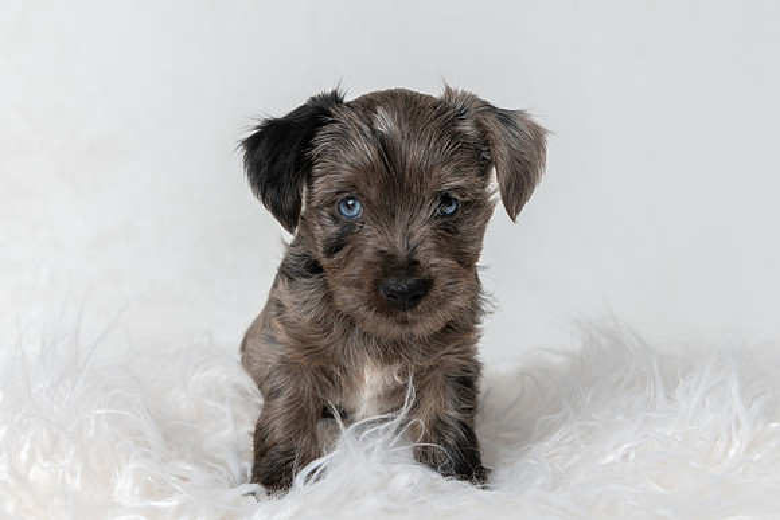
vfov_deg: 23.4
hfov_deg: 34.6
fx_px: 1246
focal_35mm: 57
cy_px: 152
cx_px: 295
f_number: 5.6
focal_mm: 38
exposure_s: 1/200
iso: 100
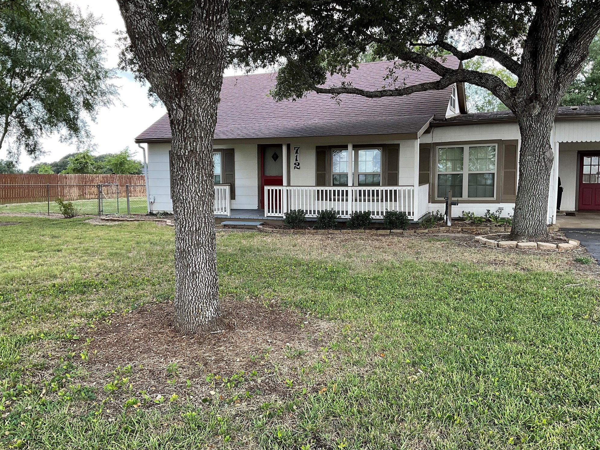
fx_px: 520
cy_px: 219
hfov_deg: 60.0
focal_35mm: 30
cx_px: 300
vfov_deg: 46.8
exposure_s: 1/192
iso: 16
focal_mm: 3
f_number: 1.8
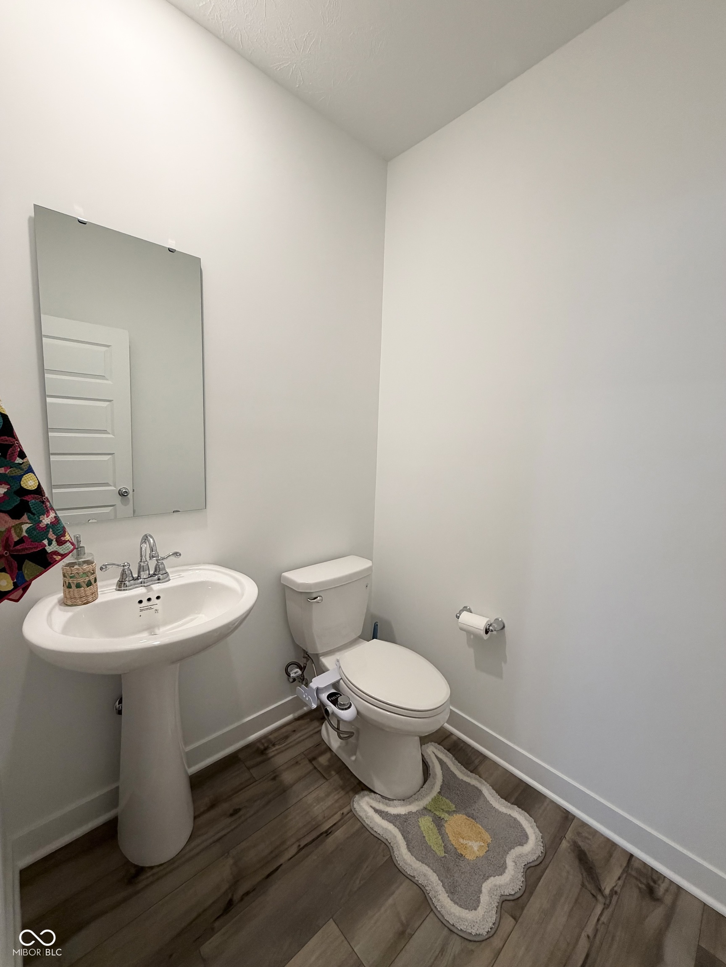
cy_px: 484
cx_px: 363
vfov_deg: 102.1
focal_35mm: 14
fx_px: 391
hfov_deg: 85.7
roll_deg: -1.6
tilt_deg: -5.8
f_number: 2.2
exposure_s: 1/120
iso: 250
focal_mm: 2.22
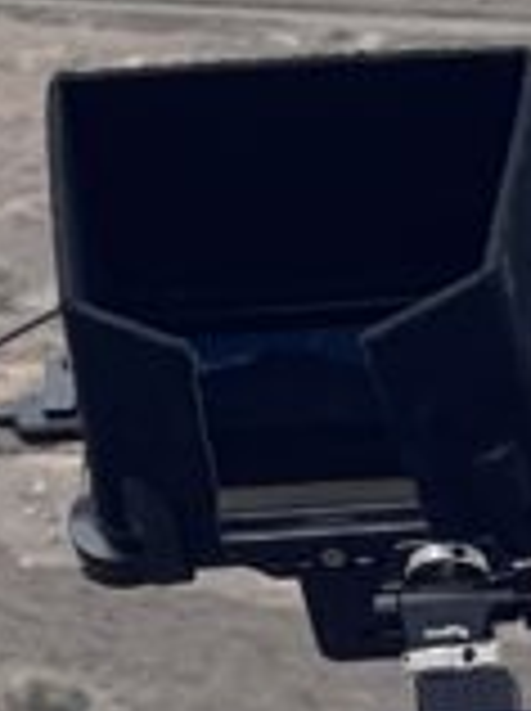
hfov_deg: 3.6
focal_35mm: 416
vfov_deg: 4.8
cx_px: 688
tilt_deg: -1.5
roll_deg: +1.0
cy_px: 117
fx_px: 8532
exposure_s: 1/797
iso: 20
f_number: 2.2
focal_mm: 7.5
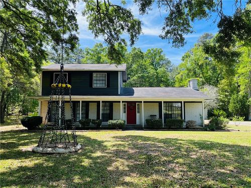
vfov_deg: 53.1
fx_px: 189
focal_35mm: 26
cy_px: 94
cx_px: 126
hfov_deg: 67.3
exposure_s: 1/1066
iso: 50
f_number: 1.6
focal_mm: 5.1
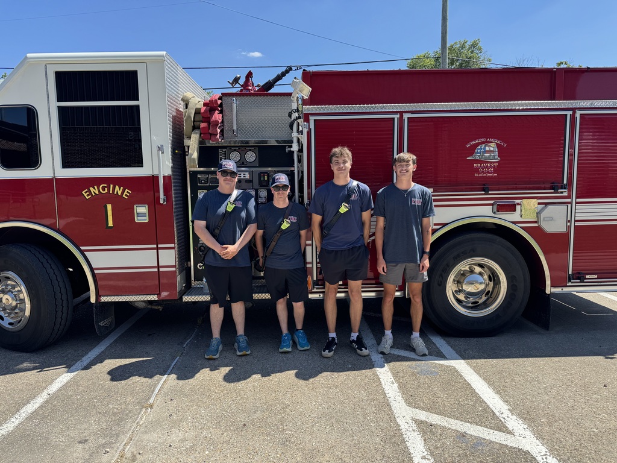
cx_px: 308
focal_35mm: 24
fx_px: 428
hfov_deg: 71.6
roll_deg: +0.2
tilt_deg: -7.0
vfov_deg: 56.8
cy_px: 232
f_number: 1.78
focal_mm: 6.76
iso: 80
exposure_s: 1/1597
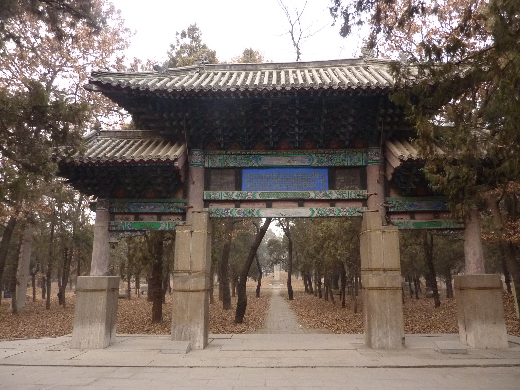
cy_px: 195
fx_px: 376
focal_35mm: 25
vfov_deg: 54.9
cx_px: 260
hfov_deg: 69.4
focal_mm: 4.1
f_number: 3.3
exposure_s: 1/30
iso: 320
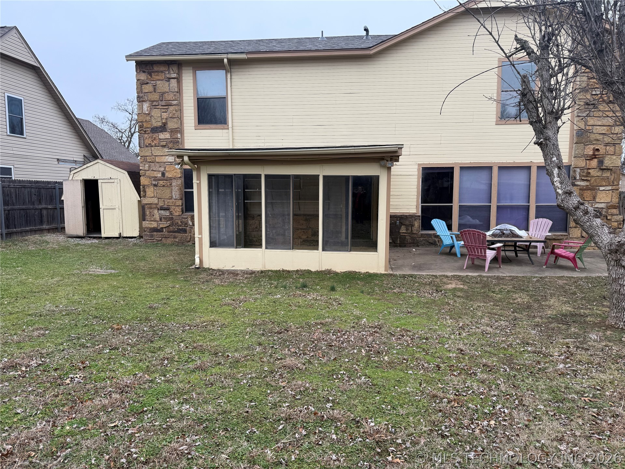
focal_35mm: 24
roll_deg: -0.3
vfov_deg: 56.8
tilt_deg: -5.1
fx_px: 433
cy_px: 234
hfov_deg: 71.6
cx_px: 312
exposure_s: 1/632
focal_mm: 6.76
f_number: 1.78
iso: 80
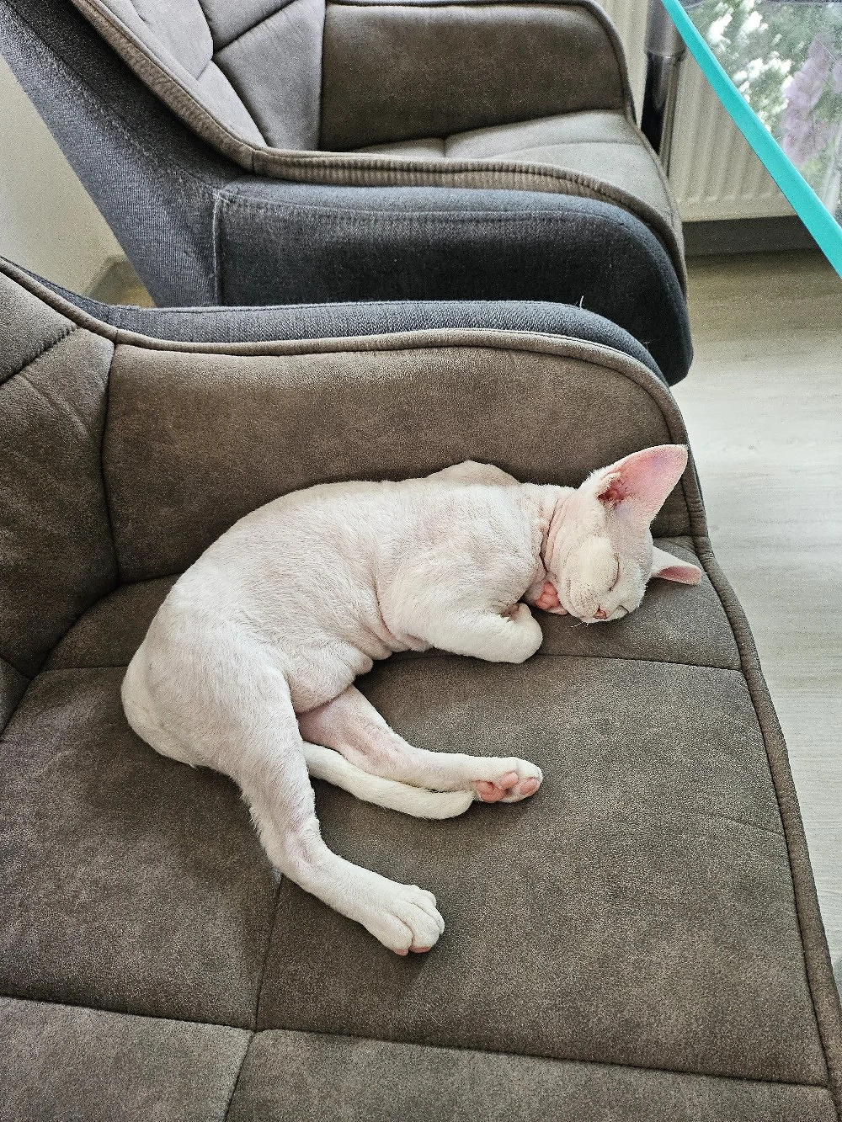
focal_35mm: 24
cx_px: 421
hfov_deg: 56.8
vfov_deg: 71.6
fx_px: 778
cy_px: 561
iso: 400
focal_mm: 5
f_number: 1.8
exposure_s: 1/204
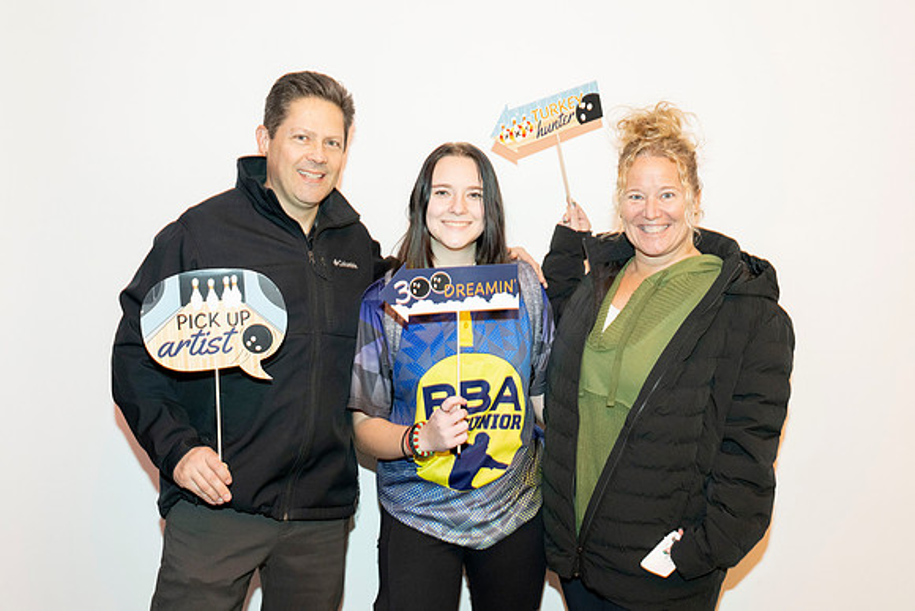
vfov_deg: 28.1
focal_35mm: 48
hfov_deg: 41.1
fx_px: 1220
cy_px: 306
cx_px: 458
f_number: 5.6
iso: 1600
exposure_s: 1/60
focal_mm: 48
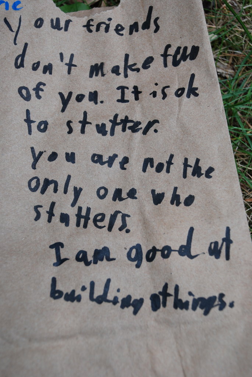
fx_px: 786
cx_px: 126
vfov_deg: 27.0
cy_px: 188
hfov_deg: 18.2
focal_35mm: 75
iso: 200
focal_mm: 50
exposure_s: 1/125
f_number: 5.6
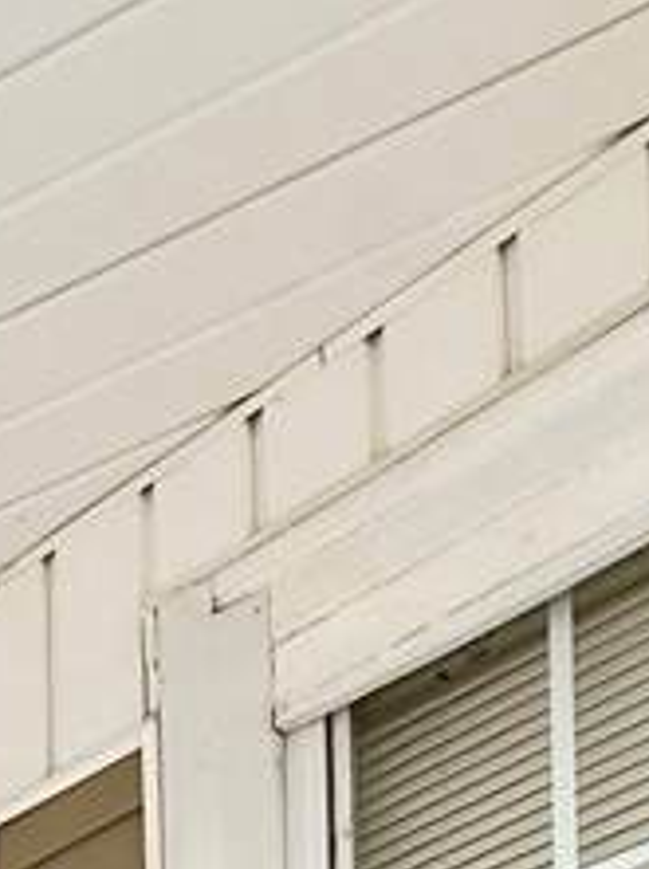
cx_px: -621
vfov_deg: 16.6
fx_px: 1630
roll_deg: -0.3
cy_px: 1942
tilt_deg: -0.1
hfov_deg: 17.1
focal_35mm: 65
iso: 50
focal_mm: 2.22
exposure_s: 1/119
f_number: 2.2
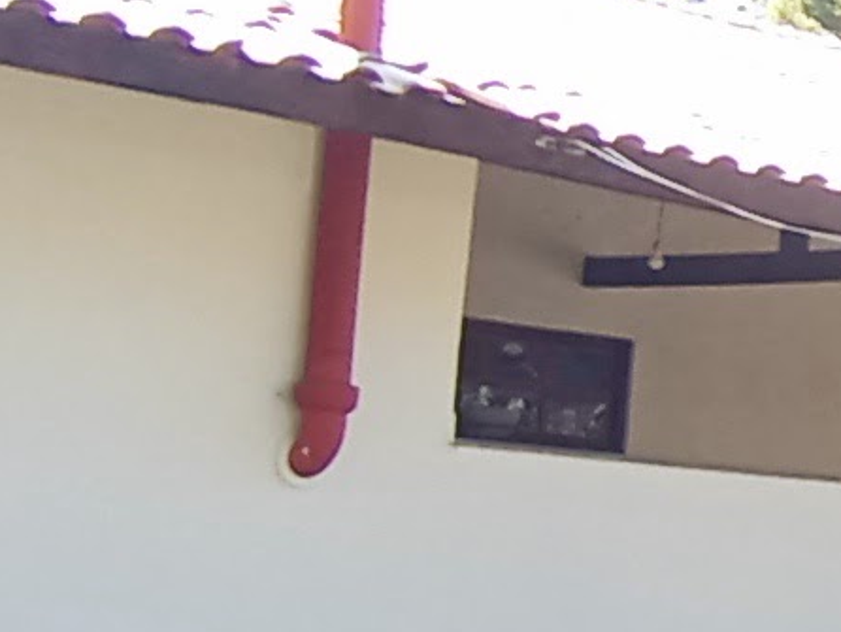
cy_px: 417
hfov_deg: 13.0
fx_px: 2844
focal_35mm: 117
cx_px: 1986
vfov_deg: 12.7
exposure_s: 1/355
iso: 52
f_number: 2.2
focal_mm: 1.65
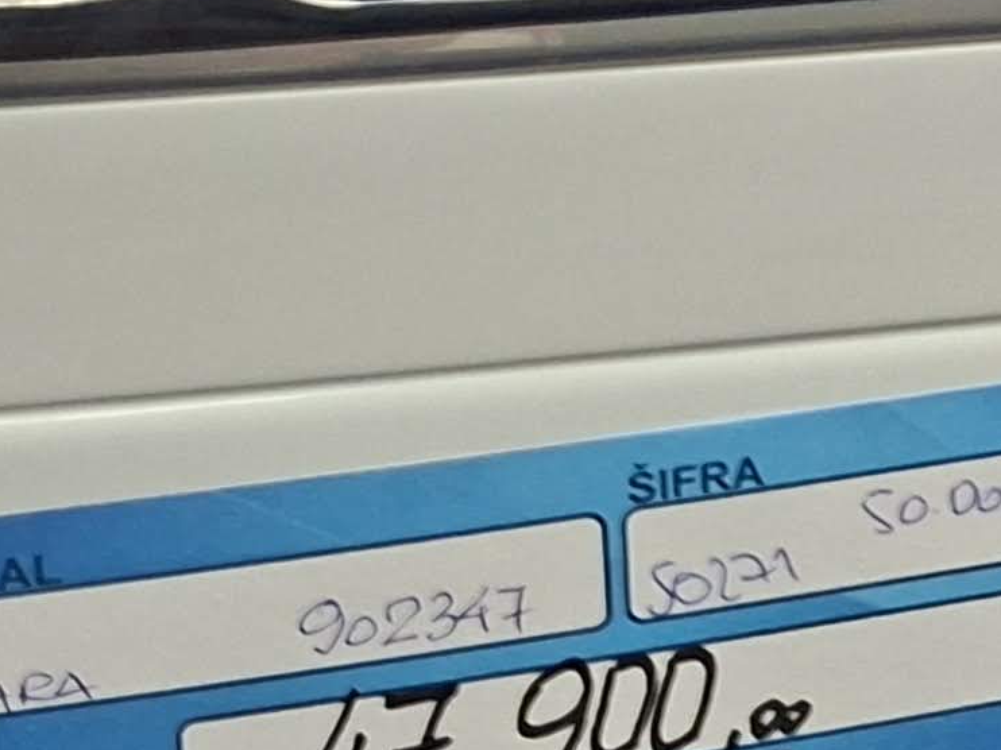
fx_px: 3585
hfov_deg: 13.6
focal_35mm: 124
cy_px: -459
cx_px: 1979
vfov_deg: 11.3
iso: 250
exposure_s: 1/100
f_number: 1.8
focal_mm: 5.54
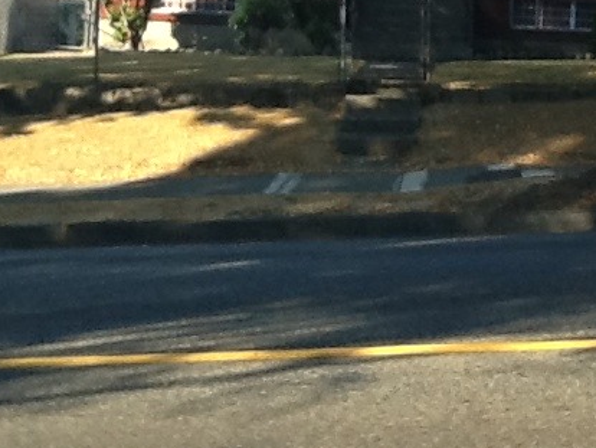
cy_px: -27
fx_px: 1757
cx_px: 471
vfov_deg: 14.2
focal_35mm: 102
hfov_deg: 19.1
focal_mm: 2.03
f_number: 2.4
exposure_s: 1/273
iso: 40
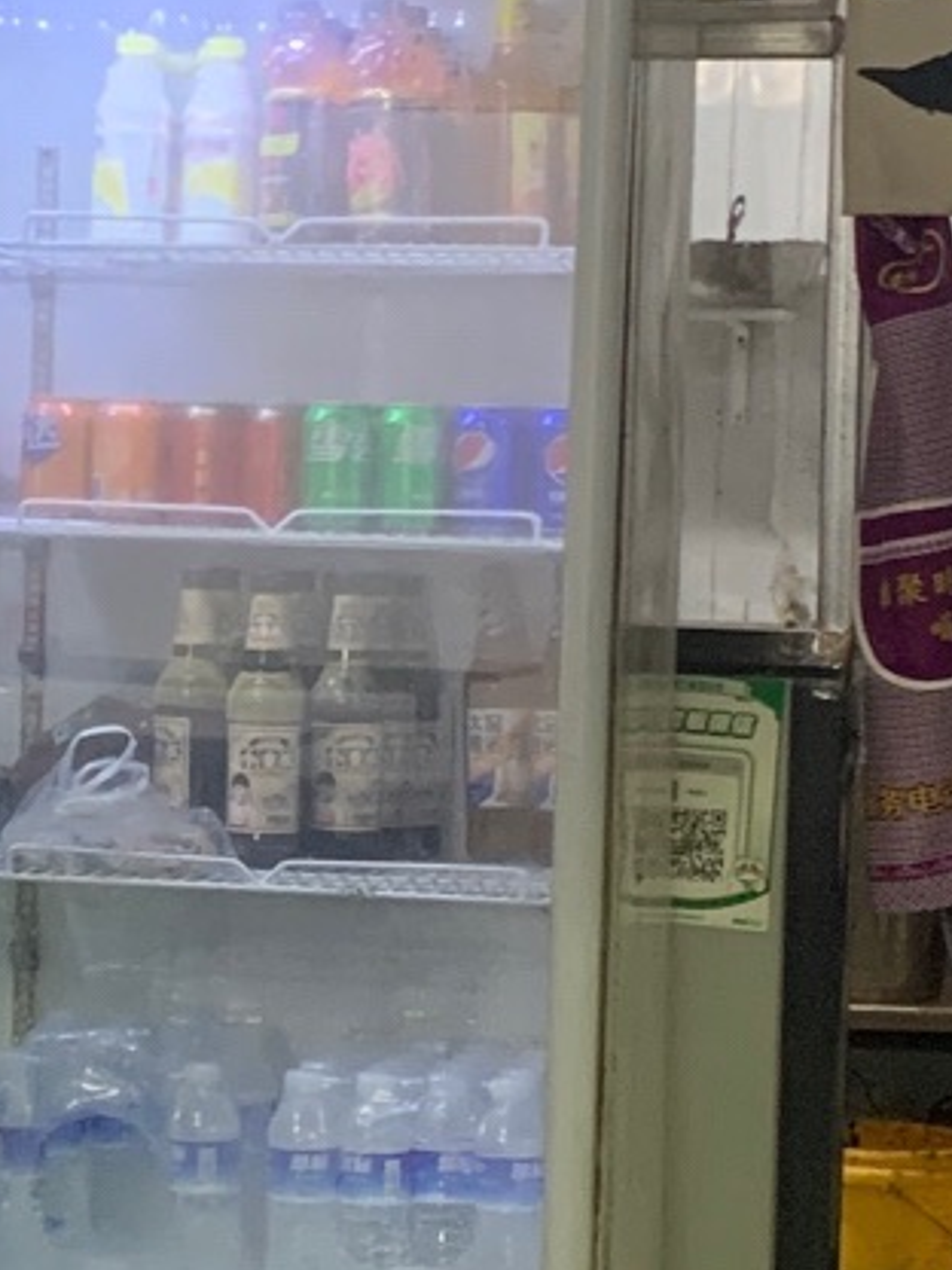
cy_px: 690
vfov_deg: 15.8
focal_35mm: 125
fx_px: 4584
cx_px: -12
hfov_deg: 11.7
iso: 400
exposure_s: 1/50
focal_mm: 4.25
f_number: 1.8
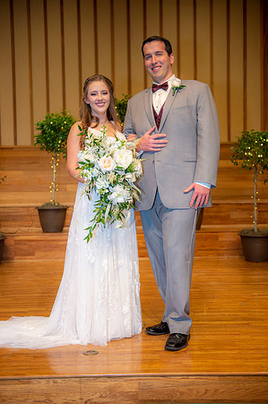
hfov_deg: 29.8
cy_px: 202
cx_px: 134
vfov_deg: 43.6
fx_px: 504
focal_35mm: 45
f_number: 2.8
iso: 800
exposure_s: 1/160
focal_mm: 45
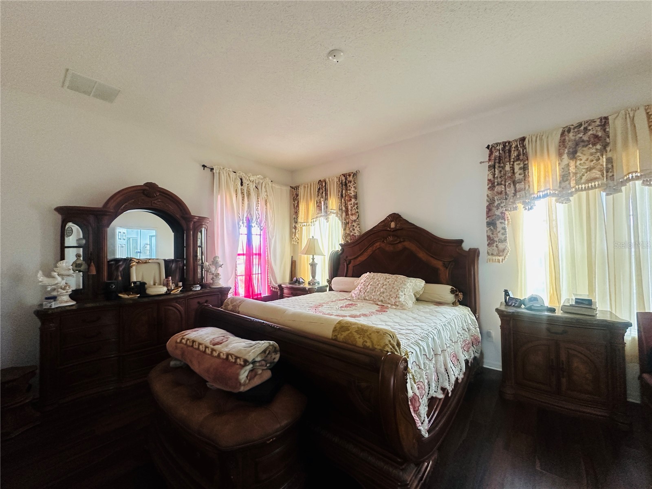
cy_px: 244
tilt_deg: +1.1
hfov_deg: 102.1
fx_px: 264
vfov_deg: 85.7
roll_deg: +0.3
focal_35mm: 14
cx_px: 326
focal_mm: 2.22
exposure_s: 1/69
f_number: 2.2
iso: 320
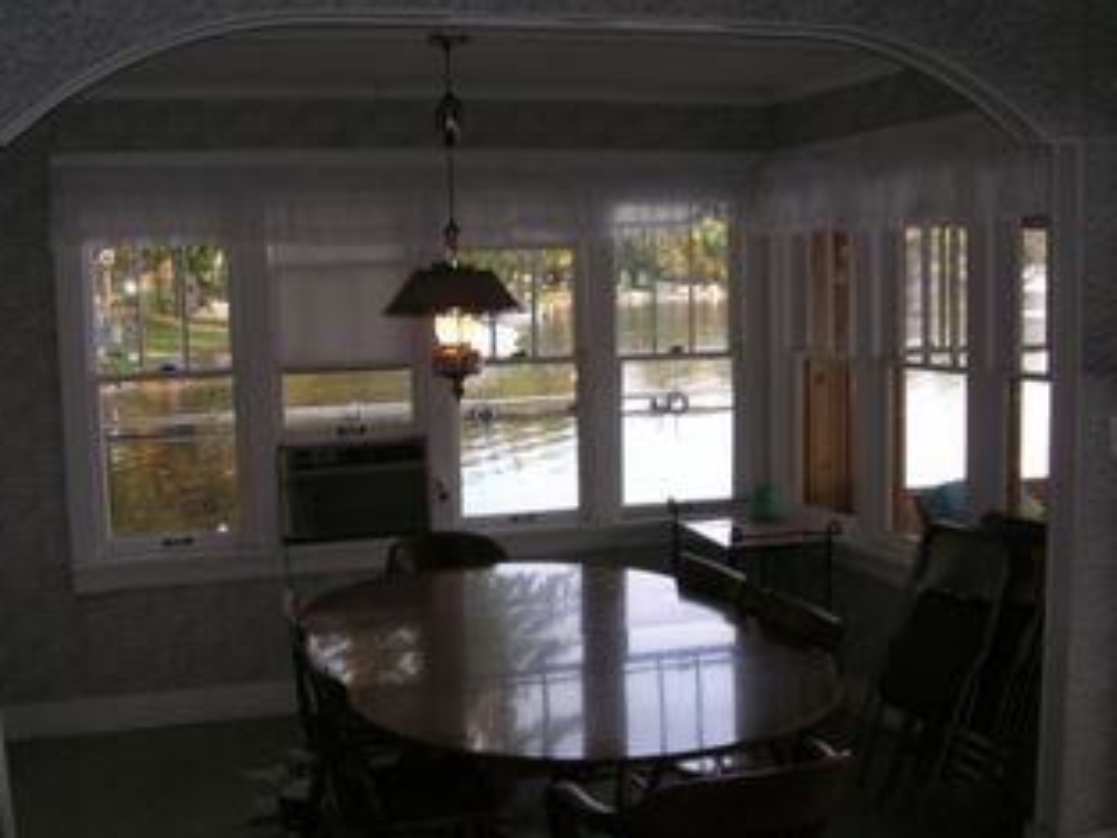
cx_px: 546
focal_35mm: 40
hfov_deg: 46.8
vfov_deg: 35.9
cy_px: 481
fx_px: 1291
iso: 71
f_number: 4.9
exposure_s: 1/73.5
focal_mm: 5.7
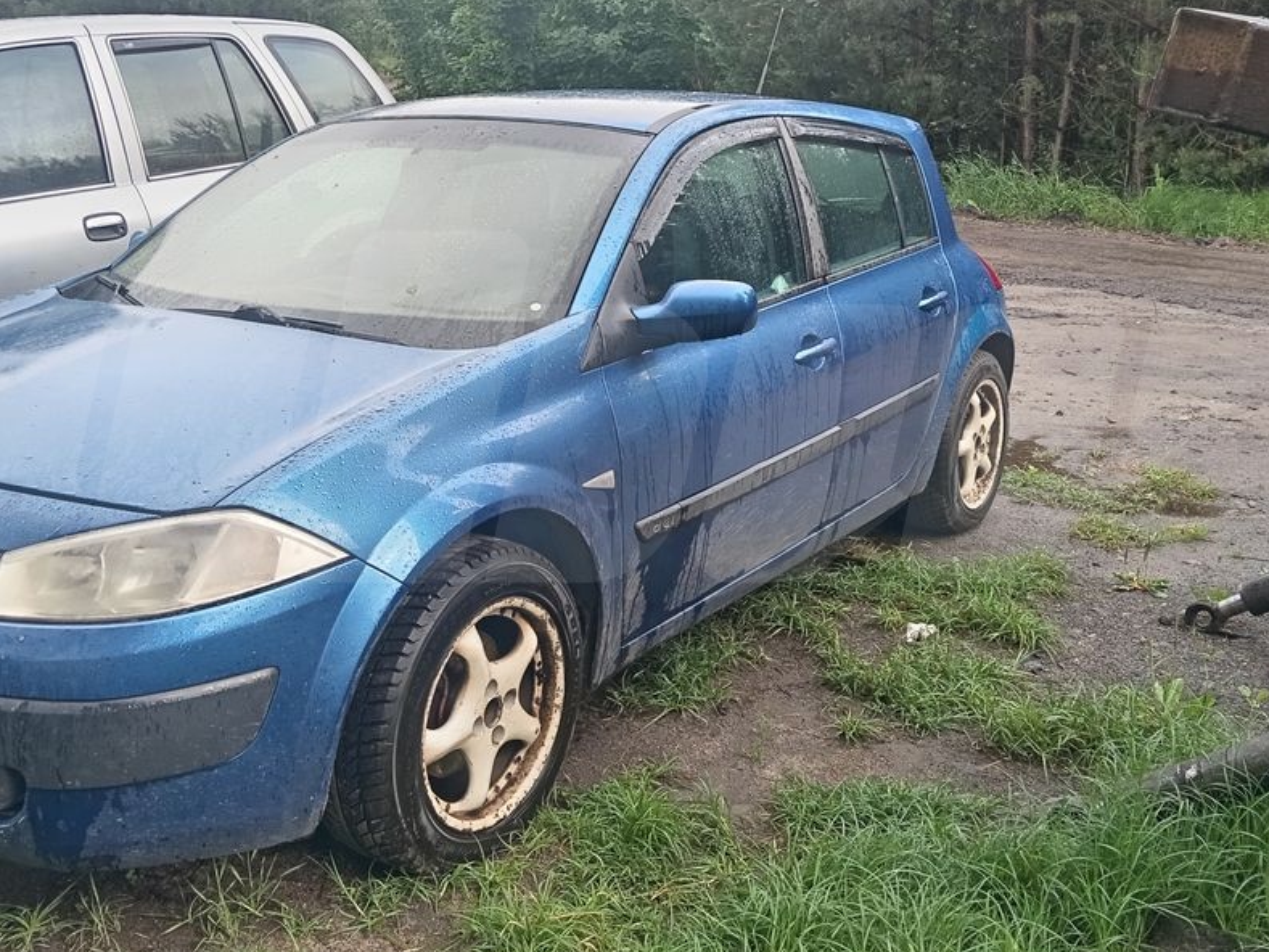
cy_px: 408
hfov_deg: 48.9
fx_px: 1393
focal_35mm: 38
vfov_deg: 37.7
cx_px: 577
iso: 103
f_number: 1.8
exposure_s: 1/100
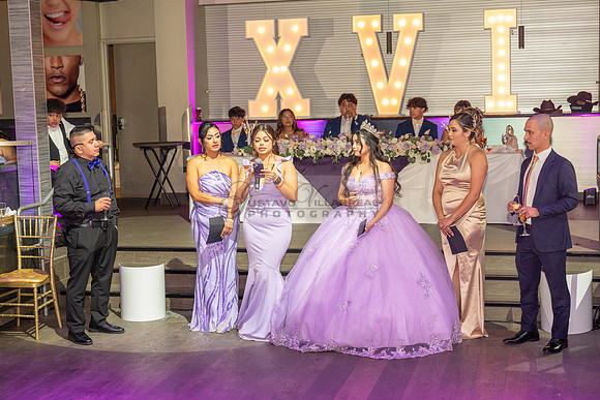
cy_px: 200
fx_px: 934
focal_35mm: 56
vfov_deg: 24.2
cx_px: 300
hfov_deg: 35.6
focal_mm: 56
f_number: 4.5
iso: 1000
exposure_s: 1/125
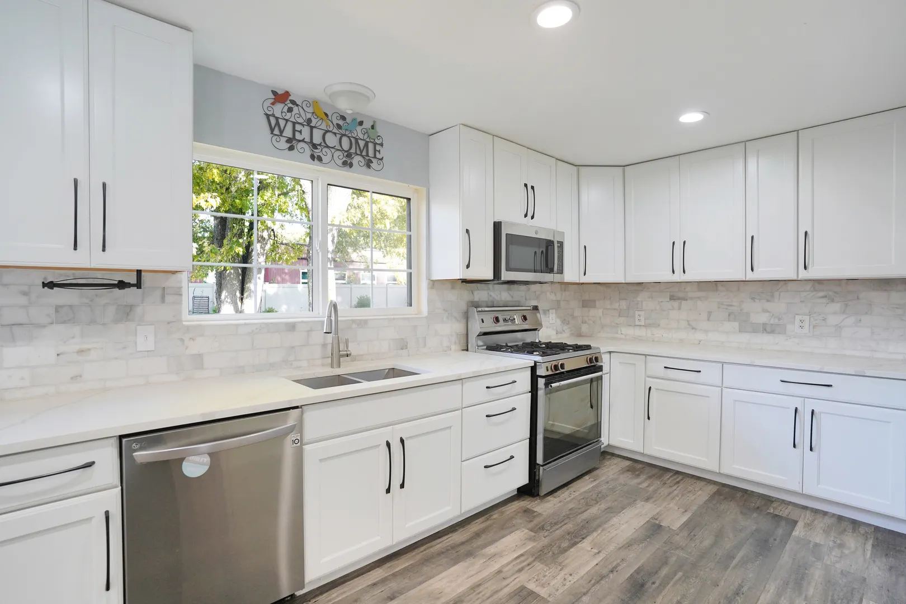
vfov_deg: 67.4
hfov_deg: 90.0
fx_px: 453
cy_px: 302
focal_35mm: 18
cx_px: 453
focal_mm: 18
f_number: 4
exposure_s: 1/160
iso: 500
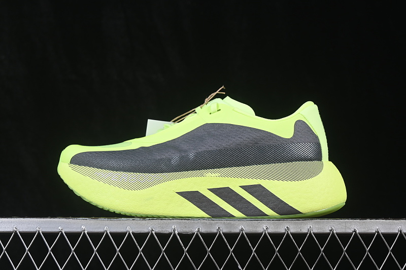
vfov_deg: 18.2
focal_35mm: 75
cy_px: 135
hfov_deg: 27.0
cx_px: 203
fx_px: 846
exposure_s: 1/80
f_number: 8
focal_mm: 50
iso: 160
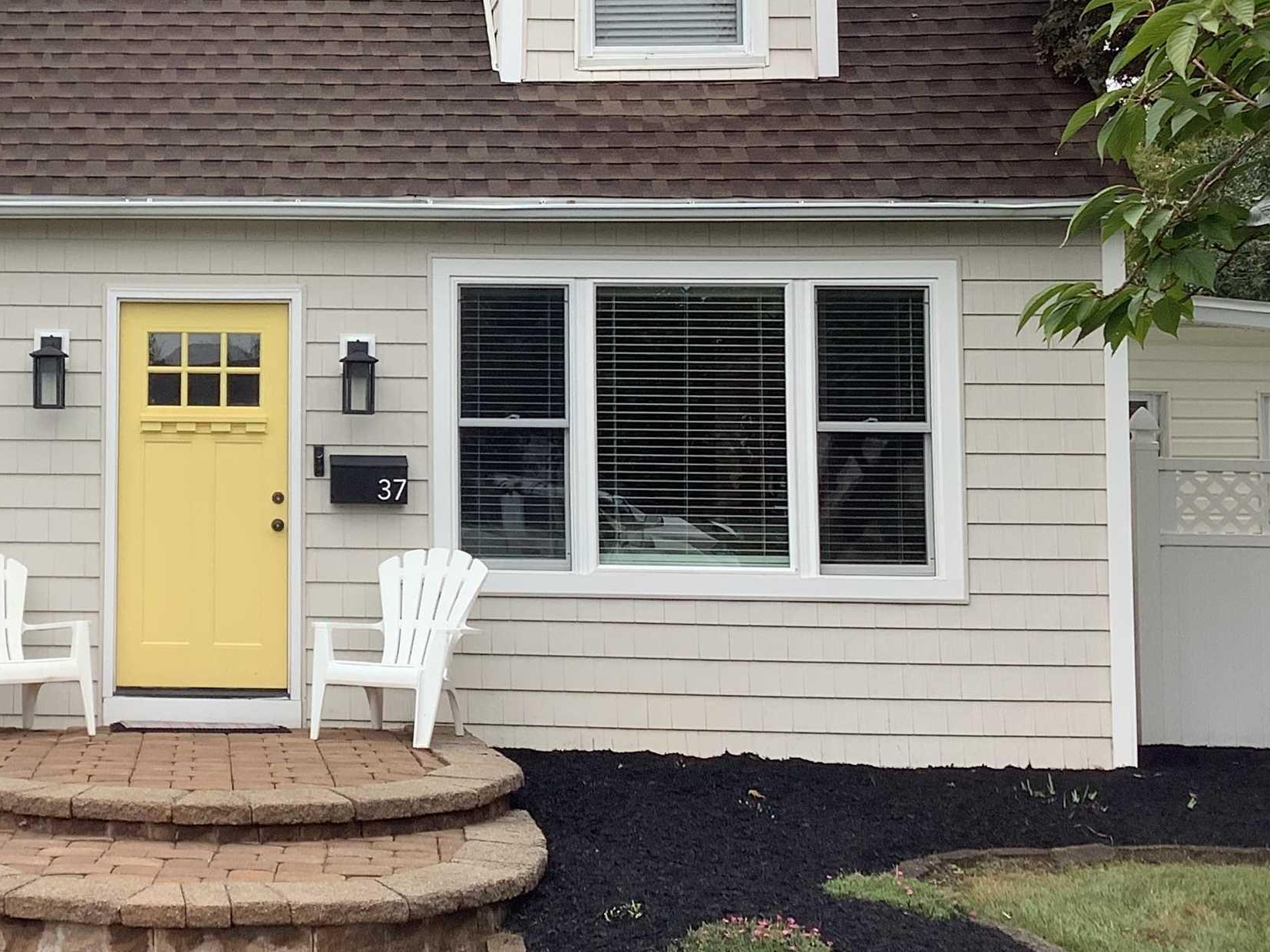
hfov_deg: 31.6
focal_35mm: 58
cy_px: 335
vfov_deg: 25.1
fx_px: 2128
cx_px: 121
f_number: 2.4
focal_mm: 3.3
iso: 32
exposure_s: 1/120
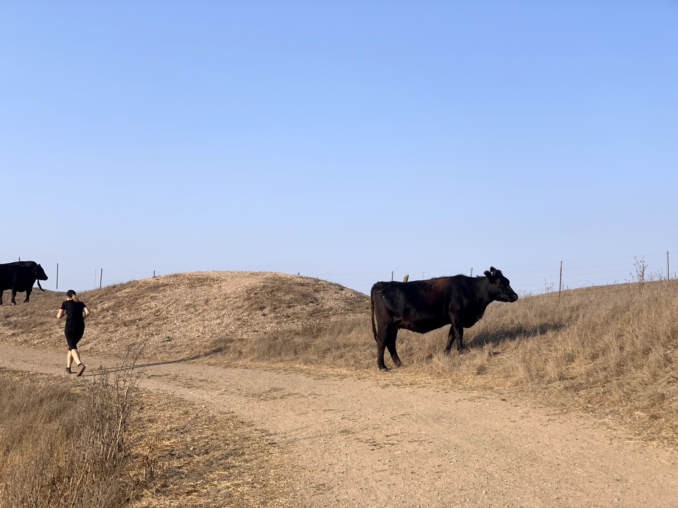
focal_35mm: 52
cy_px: 254
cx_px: 339
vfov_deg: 28.0
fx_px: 1018
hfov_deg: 36.8
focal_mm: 6
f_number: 2.4
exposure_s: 1/773
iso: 16
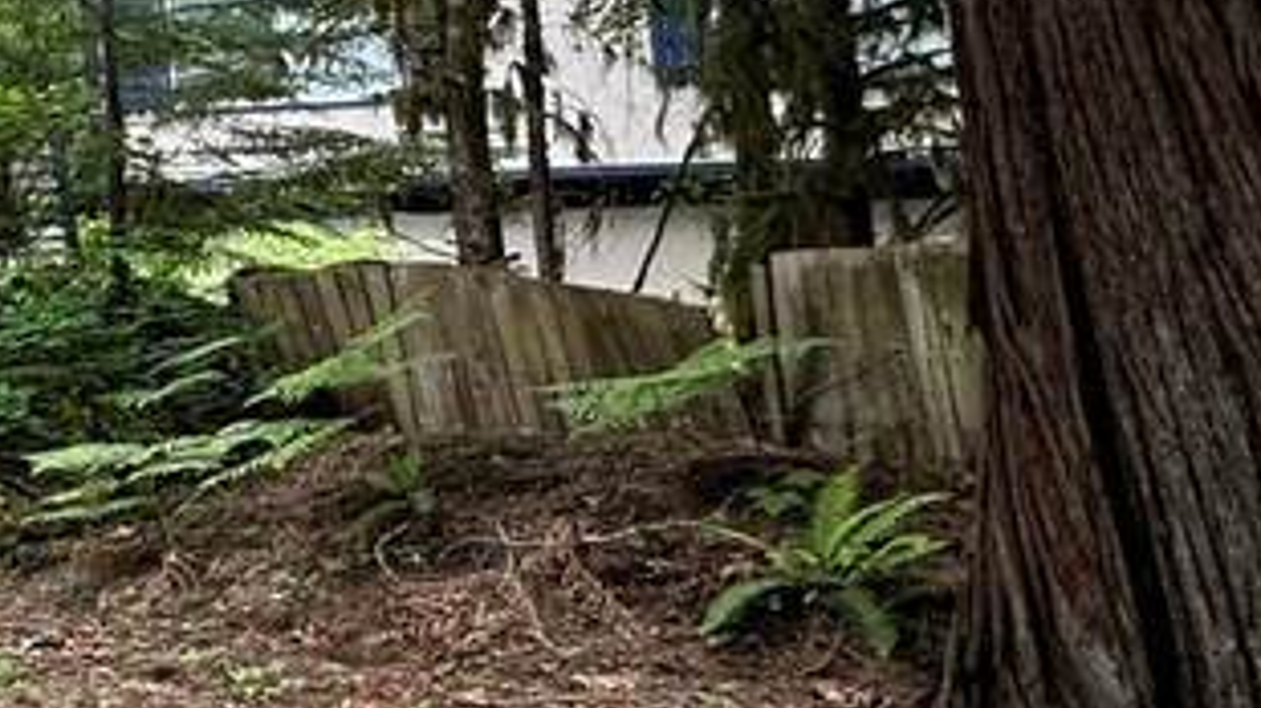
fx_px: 2105
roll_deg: -0.5
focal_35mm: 63
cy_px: 195
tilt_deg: +6.9
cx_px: -1188
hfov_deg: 19.9
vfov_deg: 19.0
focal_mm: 2.22
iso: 64
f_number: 2.2
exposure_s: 1/99
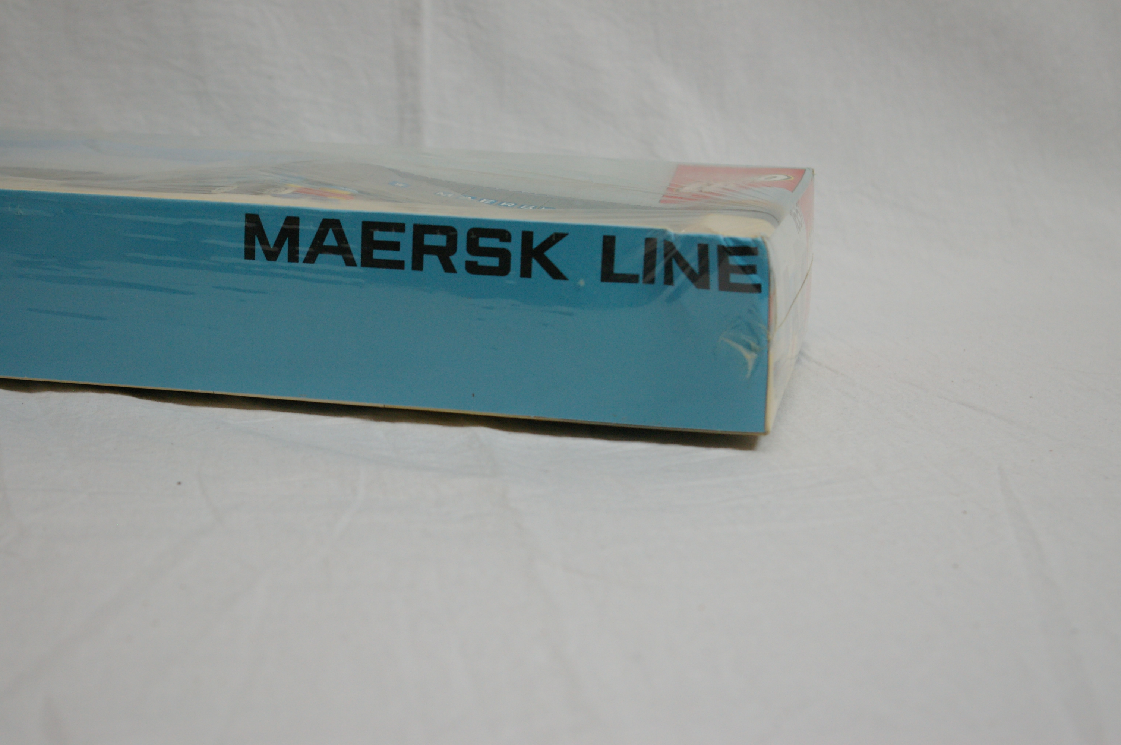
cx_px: 560
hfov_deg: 31.2
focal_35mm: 64
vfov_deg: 21.0
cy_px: 372
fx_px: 2007
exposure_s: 1/30
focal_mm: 43
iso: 800
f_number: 6.7
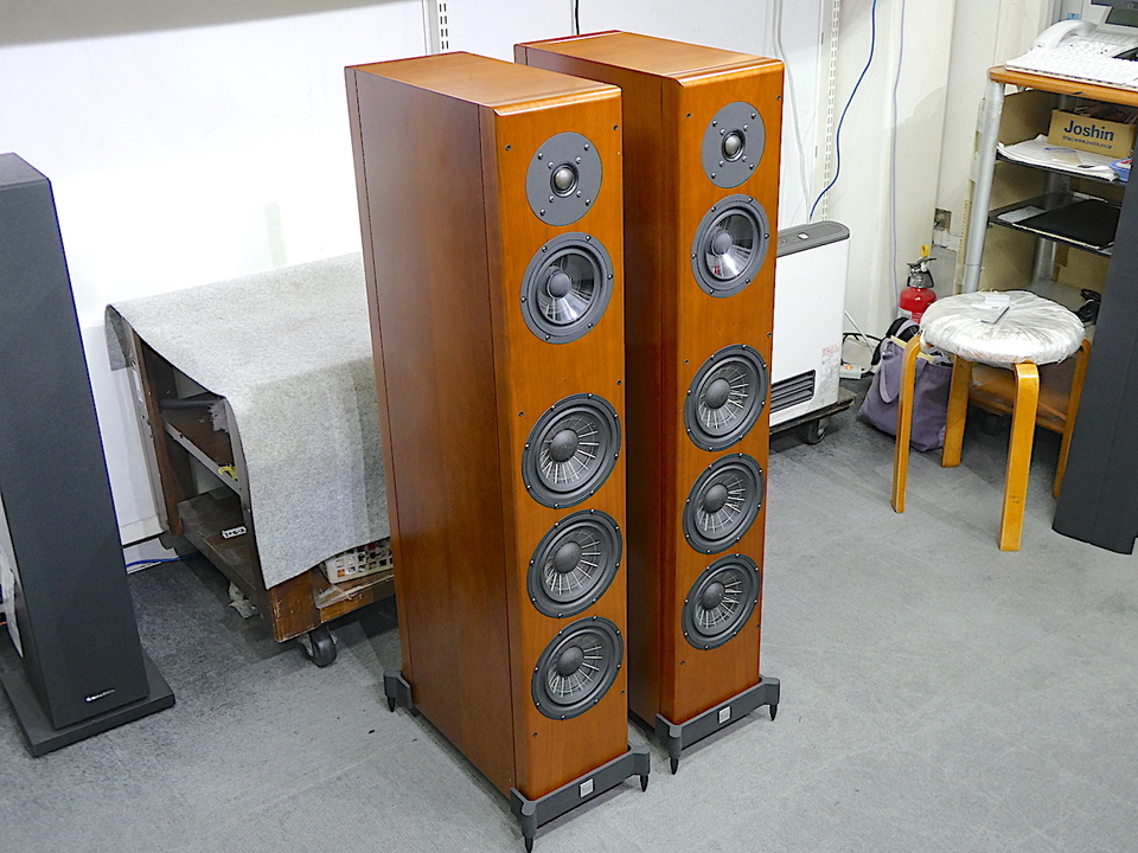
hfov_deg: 50.1
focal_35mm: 37
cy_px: 426
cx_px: 569
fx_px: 1216
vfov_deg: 38.7
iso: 200
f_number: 3.7
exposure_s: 1/5
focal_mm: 6.7
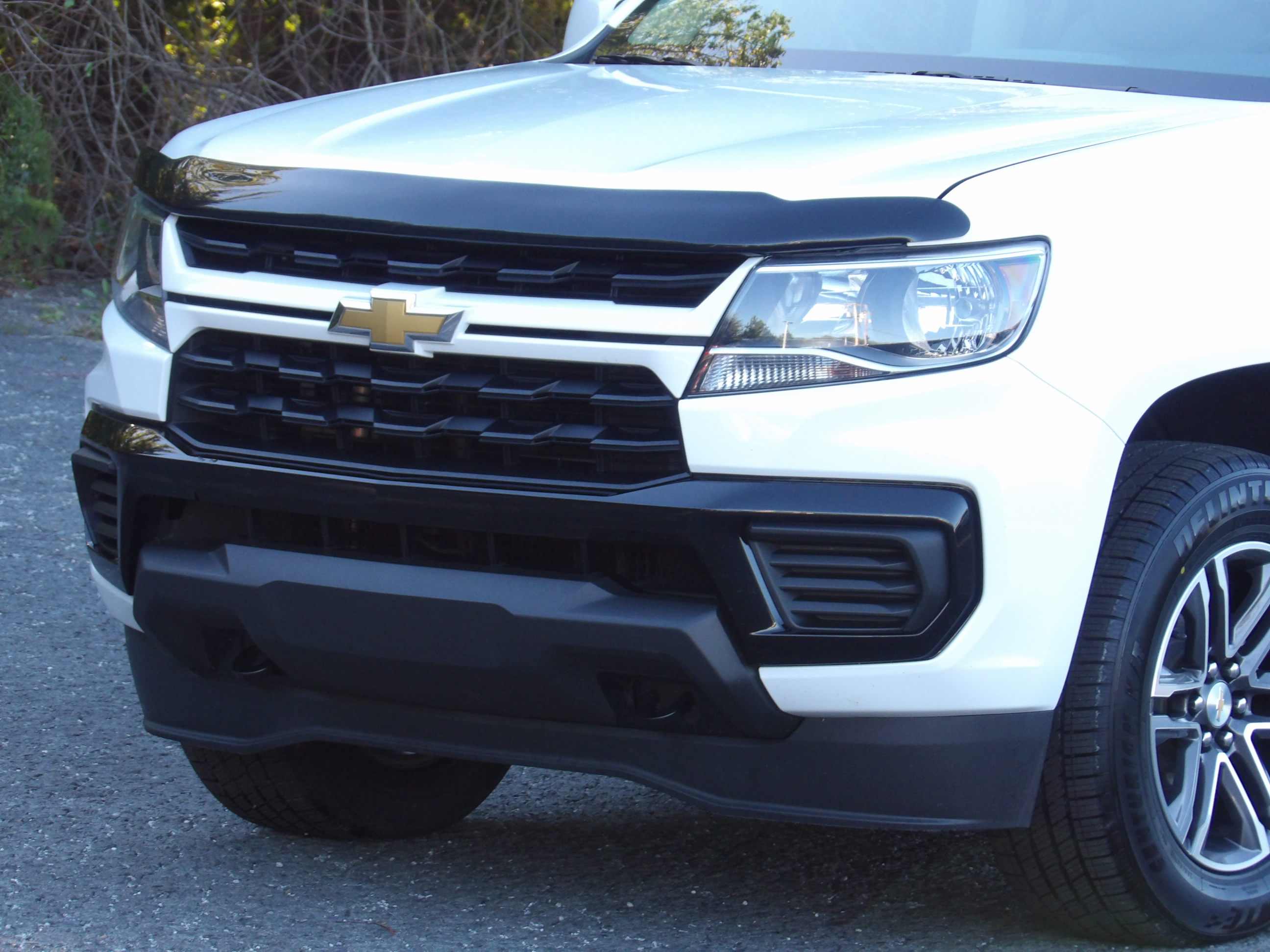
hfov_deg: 10.0
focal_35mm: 198
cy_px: 476
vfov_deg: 7.5
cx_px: 635
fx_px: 7264
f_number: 4.5
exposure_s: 1/77
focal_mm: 35.6
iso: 200
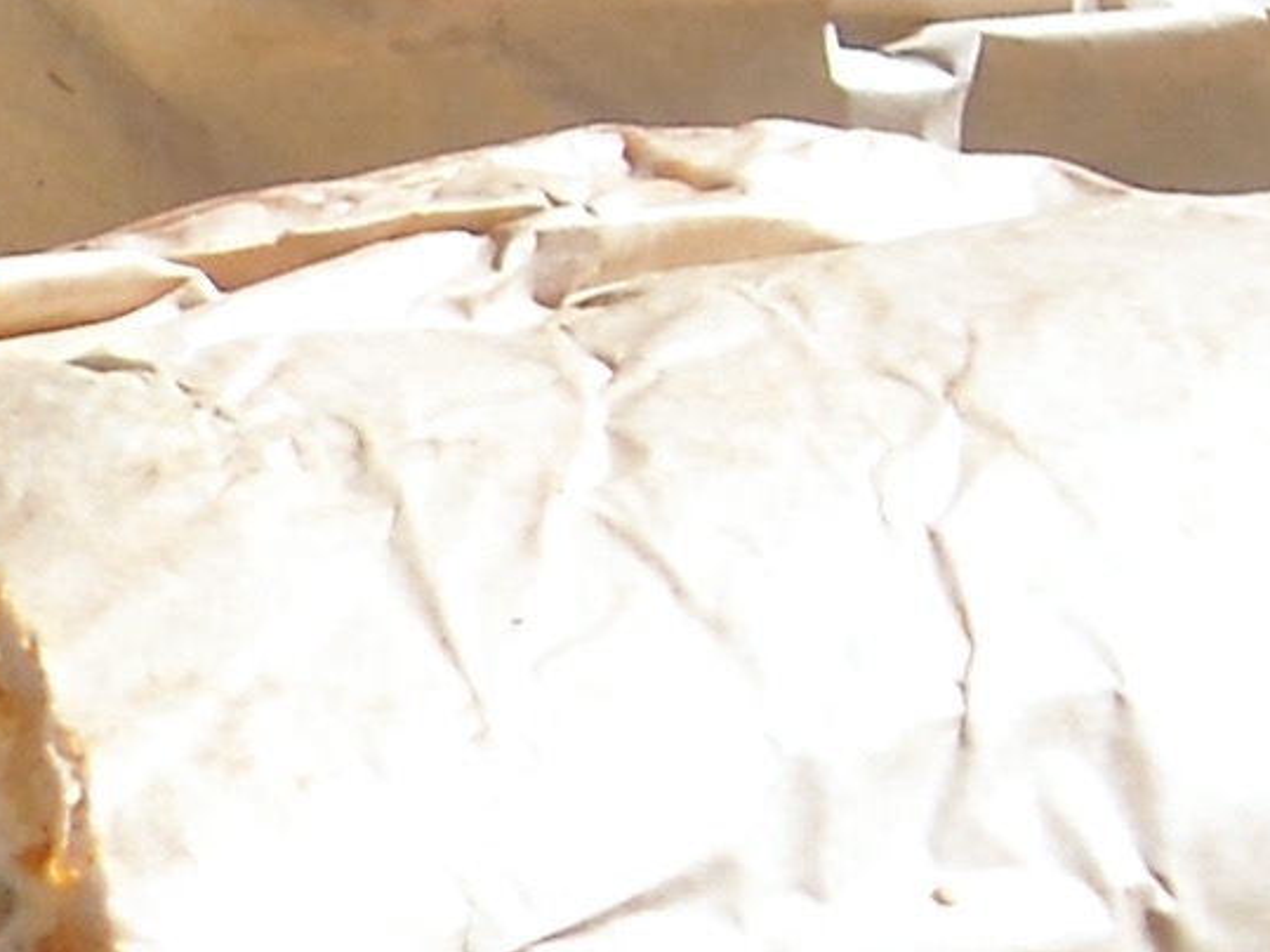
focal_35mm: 212
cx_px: -1235
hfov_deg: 8.8
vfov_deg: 7.0
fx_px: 7776
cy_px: 1143
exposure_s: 1/209
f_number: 5.6
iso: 64
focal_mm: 5.7
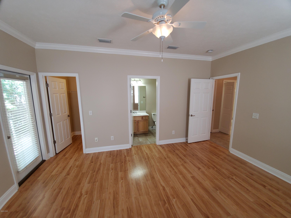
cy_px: 109
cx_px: 146
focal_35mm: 13
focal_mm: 1.8
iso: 160
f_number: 2.2
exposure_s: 1/60
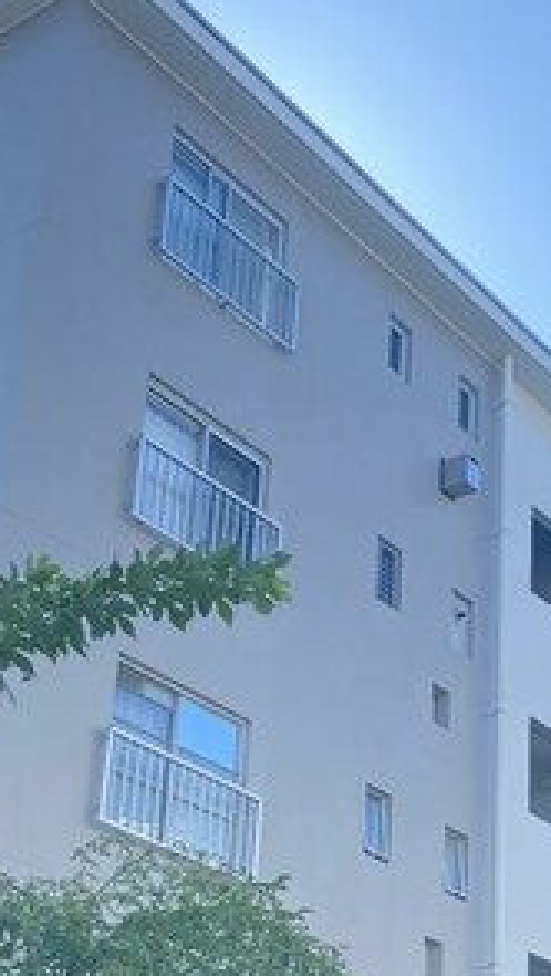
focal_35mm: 69
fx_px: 1787
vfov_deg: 30.0
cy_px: 734
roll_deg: -2.3
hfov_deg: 17.4
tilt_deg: +23.8
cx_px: 403
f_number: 1.8
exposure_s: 1/504
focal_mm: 4.25
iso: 32
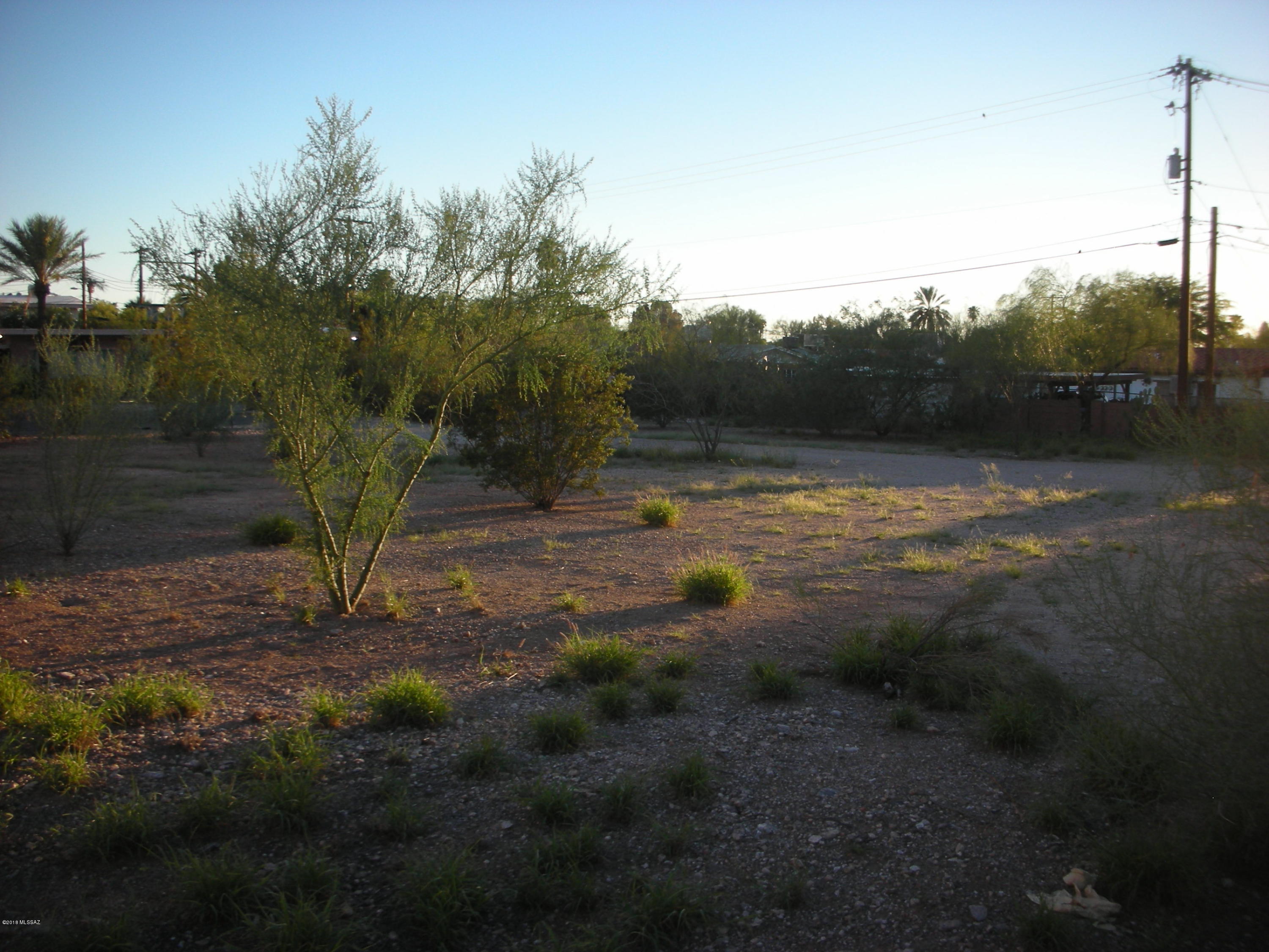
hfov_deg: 52.6
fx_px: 1283
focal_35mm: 35
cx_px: 634
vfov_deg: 40.7
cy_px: 476
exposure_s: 1/222
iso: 50
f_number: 3
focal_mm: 5.8
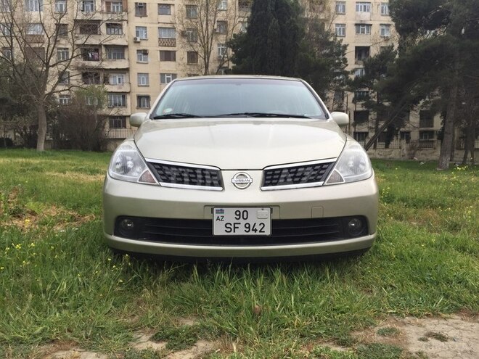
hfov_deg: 61.7
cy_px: 180
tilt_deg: -5.1
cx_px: 240
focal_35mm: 29
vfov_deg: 48.2
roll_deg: +0.8
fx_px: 401
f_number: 2.2
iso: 32
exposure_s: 1/1041
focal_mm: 4.15
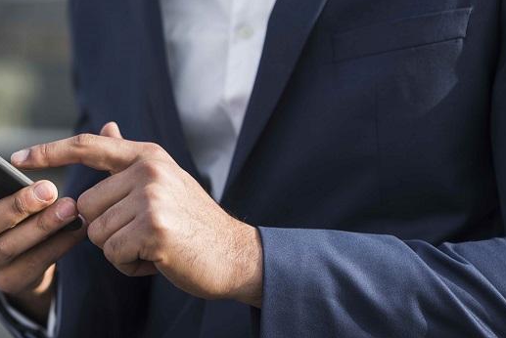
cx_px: 152
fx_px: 1703
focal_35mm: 121
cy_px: 220
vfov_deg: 11.3
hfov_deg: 16.8
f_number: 2.8
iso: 160
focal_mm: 85
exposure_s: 1/1250
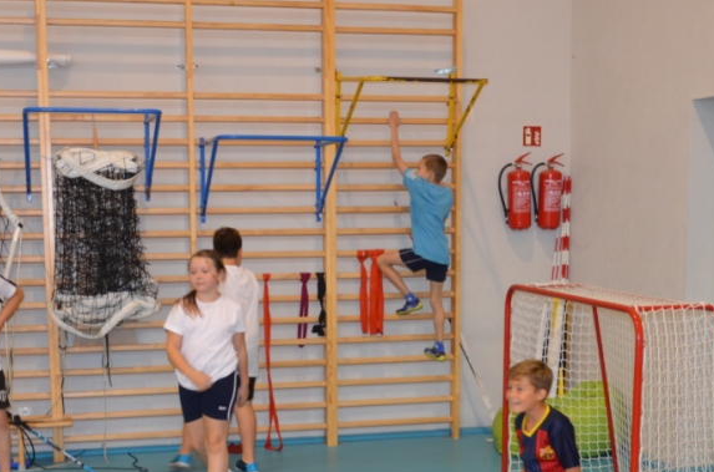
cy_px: 381
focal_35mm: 59
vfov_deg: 22.5
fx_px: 1167
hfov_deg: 33.9
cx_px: 303
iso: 900
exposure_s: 1/60
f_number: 3.8
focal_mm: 22
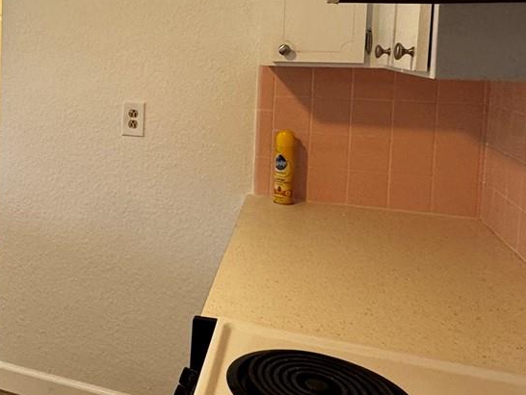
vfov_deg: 34.3
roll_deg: -1.5
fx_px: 623
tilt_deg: -3.7
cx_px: 9
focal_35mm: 41
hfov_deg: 40.5
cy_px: 90
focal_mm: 2.22
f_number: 2.2
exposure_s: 1/120
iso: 200
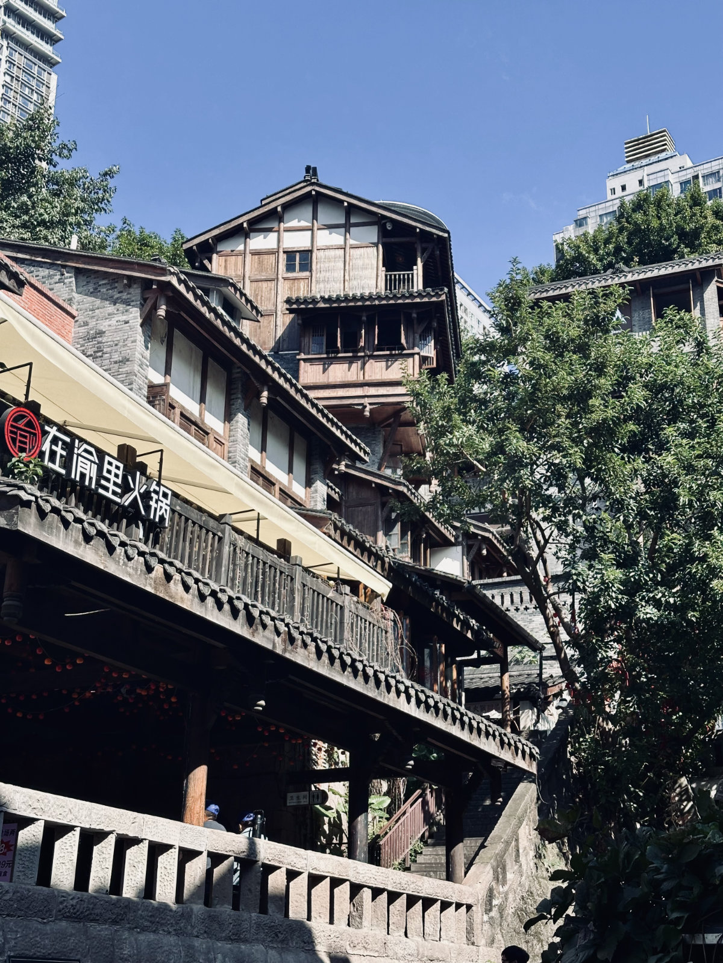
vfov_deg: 39.7
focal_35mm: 48
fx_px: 1337
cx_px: 362
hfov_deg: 30.3
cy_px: 482
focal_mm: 6.9
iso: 64
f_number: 1.8
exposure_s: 1/2114
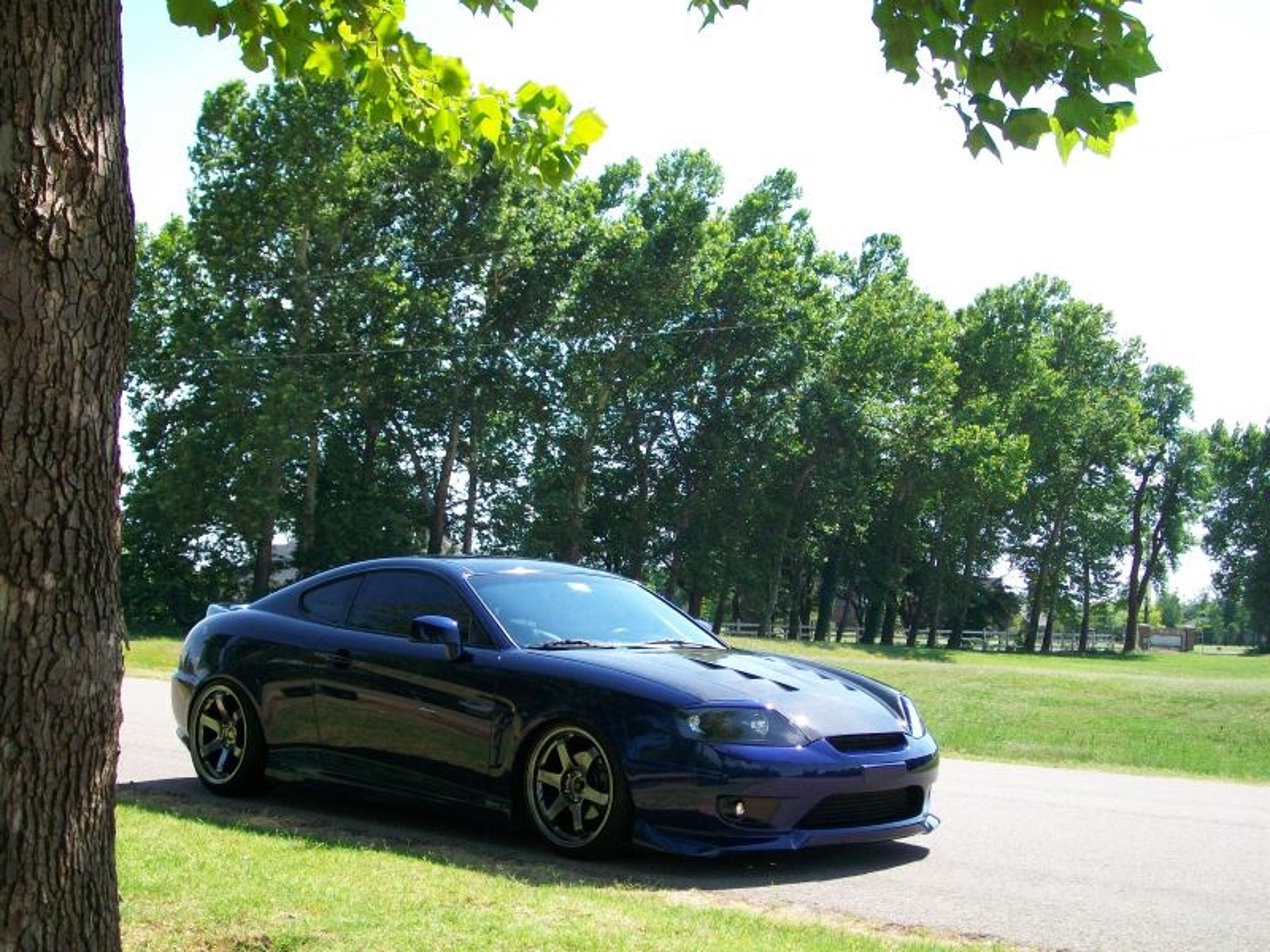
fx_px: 1834
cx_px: 635
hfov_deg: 38.2
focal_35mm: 50
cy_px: 476
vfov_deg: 29.1
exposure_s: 1/320
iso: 64
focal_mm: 8.8
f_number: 3.6
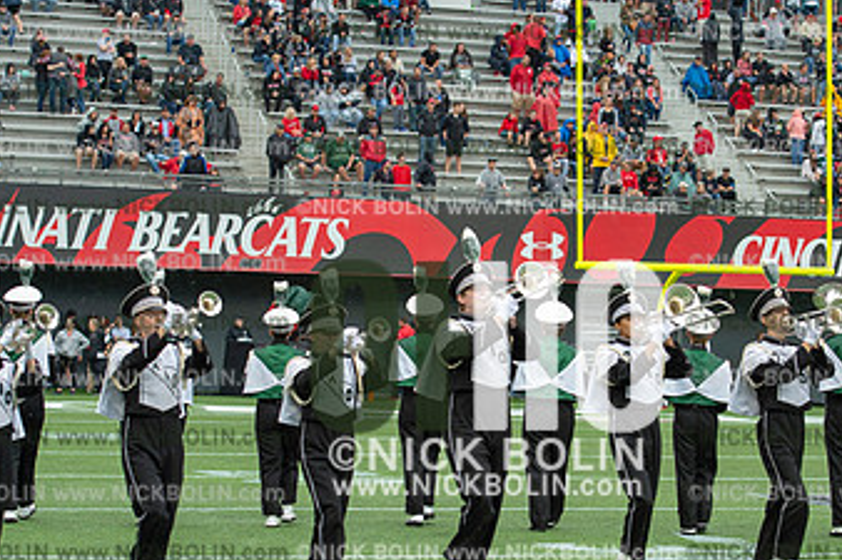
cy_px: 378
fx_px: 2805
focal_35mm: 120
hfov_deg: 17.1
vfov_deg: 11.4
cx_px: 486
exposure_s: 1/500
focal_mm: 70
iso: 400
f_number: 4
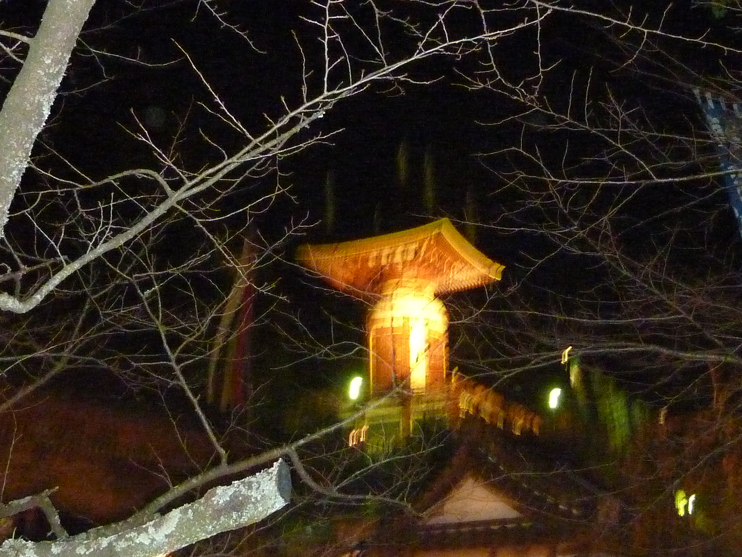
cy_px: 278
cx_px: 371
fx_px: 1029
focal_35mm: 48
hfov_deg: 39.7
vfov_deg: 30.3
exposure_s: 1/8
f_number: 3.3
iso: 1000
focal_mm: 4.4
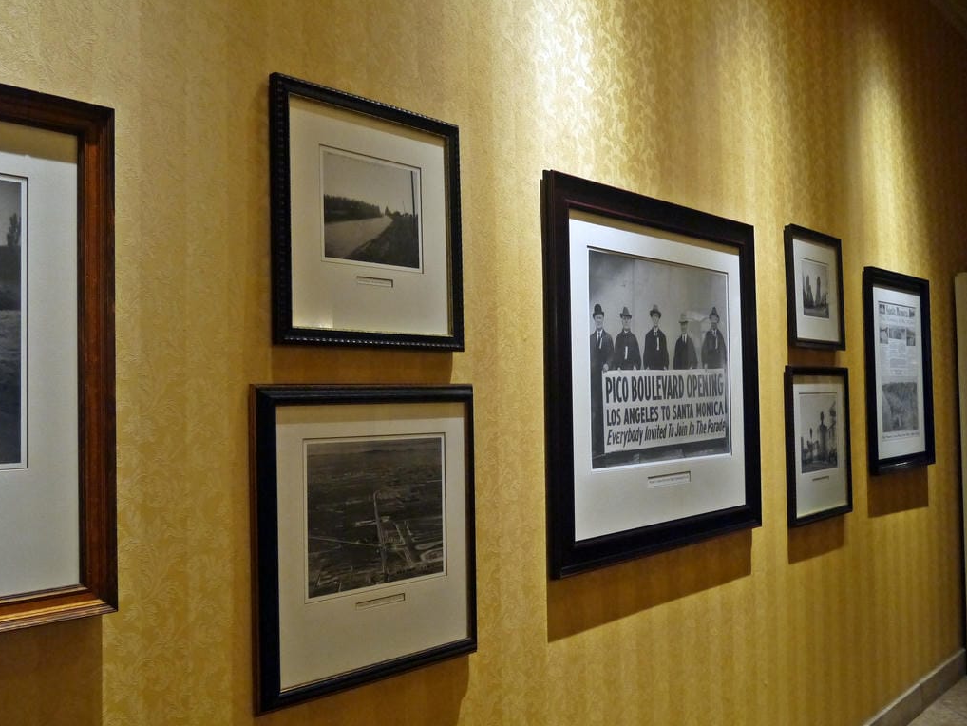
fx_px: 922
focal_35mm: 33
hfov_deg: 55.3
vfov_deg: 43.0
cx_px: 449
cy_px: 363
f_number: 3.5
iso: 1250
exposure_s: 1/60
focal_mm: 14
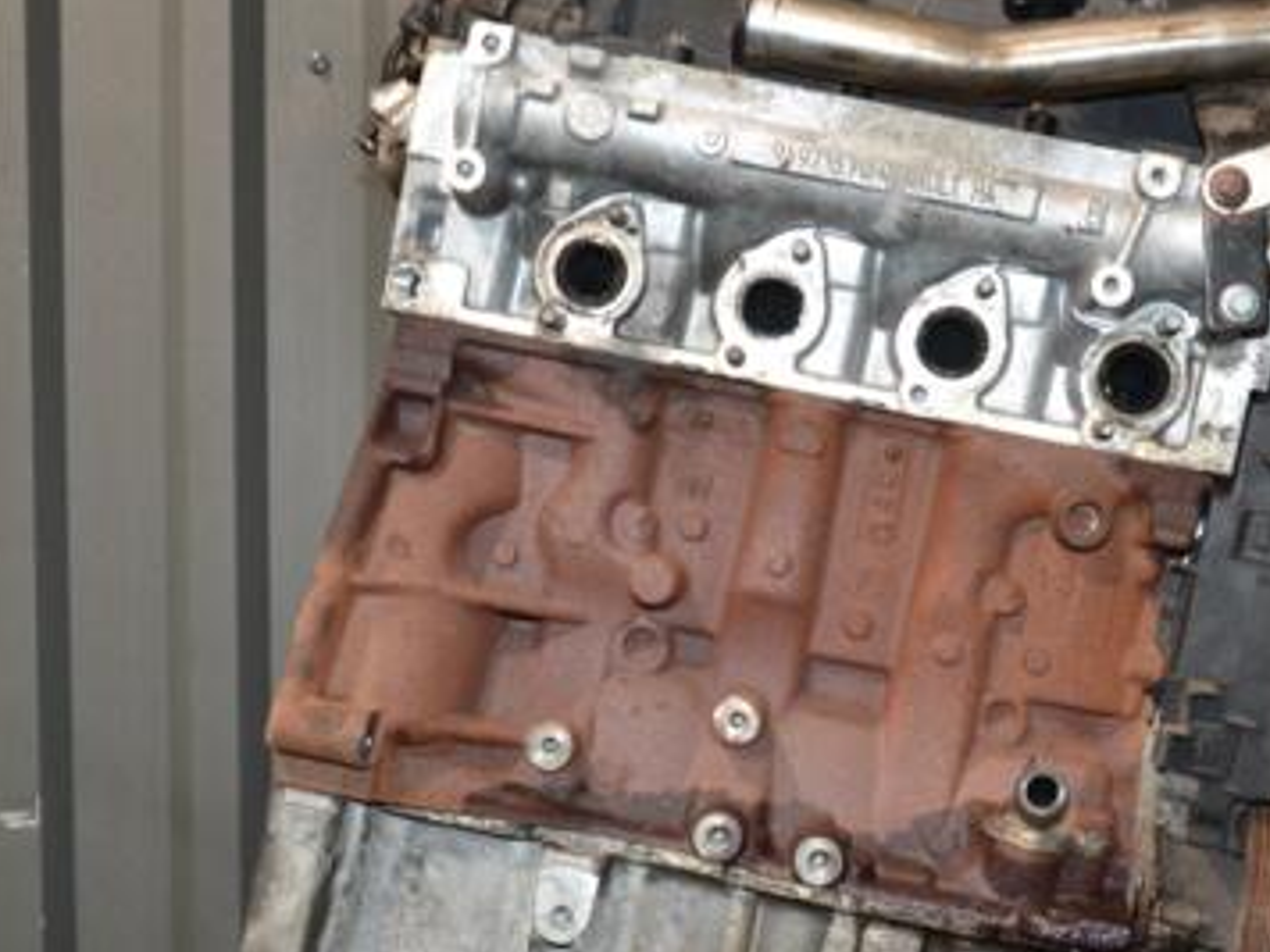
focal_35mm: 61
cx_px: 785
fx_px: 2231
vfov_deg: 24.0
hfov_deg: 31.6
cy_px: 592
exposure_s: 1/60
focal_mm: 25
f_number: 5
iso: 800
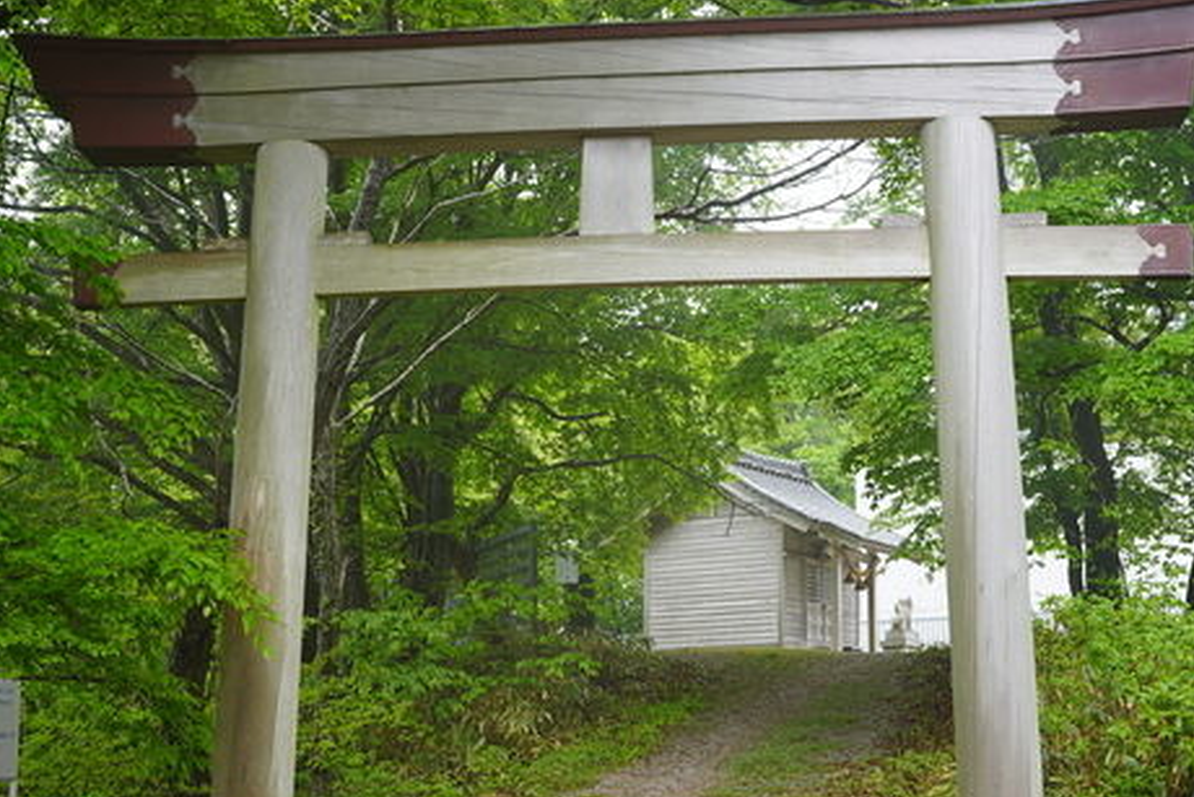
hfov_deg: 32.4
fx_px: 2057
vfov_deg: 21.8
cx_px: 557
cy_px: 578
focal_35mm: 62
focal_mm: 35
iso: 100
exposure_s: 1/80
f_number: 5
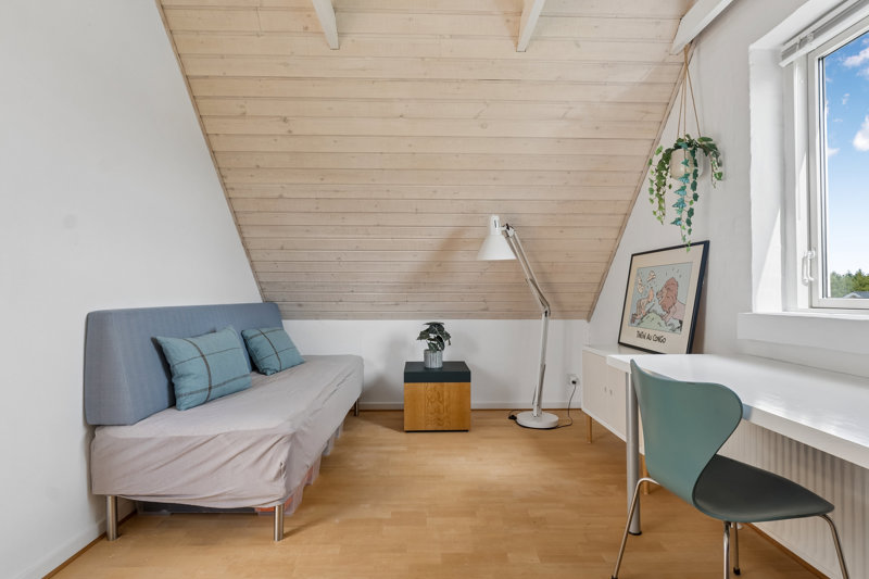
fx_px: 471
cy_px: 290
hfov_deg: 85.4
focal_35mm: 20
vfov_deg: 63.2
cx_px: 434
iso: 200
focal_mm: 13
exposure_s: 1/15
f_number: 8
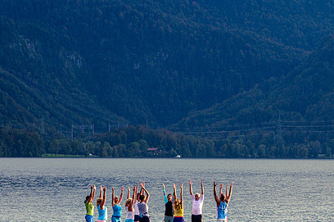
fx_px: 1714
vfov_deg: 7.4
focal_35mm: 185
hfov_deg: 11.1
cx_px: 152
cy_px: 156
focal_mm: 130
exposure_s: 1/800
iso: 640
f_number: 8
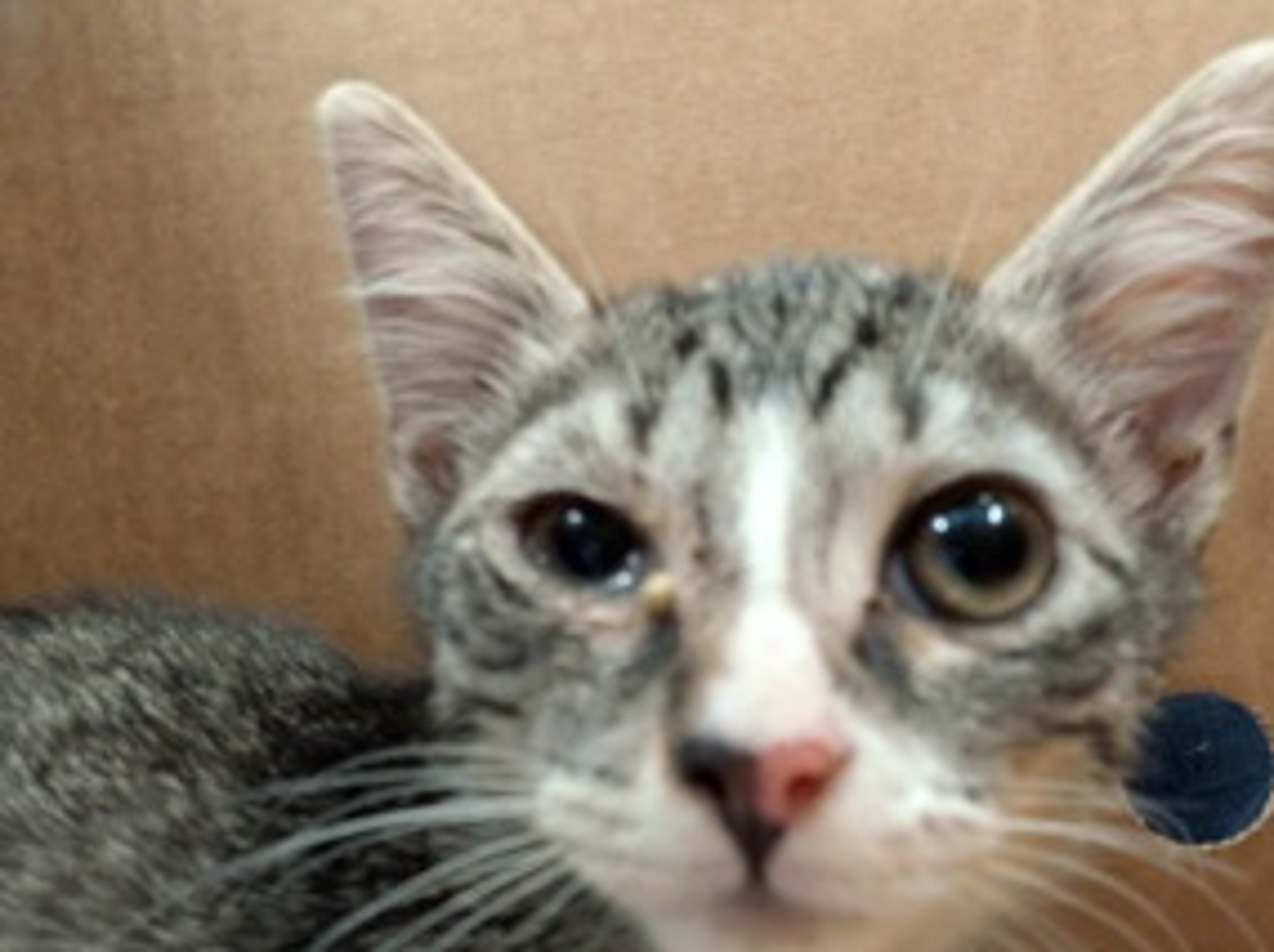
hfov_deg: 58.3
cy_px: 655
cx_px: 693
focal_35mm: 31
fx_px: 1139
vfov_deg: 44.5
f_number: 2.2
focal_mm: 2.74
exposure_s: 1/120
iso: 791
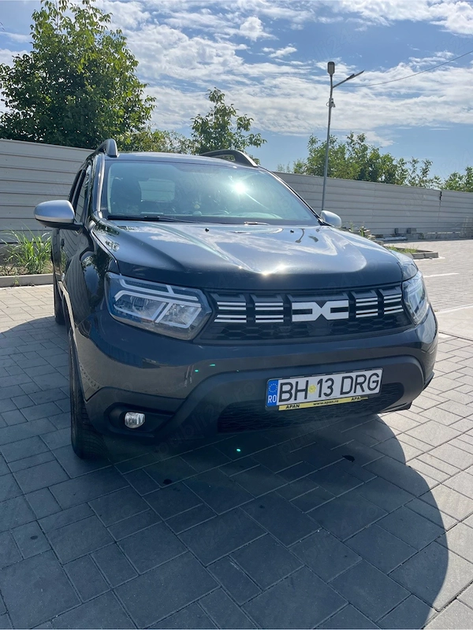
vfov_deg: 67.3
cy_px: 315
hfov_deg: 53.1
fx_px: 474
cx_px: 236
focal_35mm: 26
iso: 50
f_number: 1.6
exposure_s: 1/4484
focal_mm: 5.1
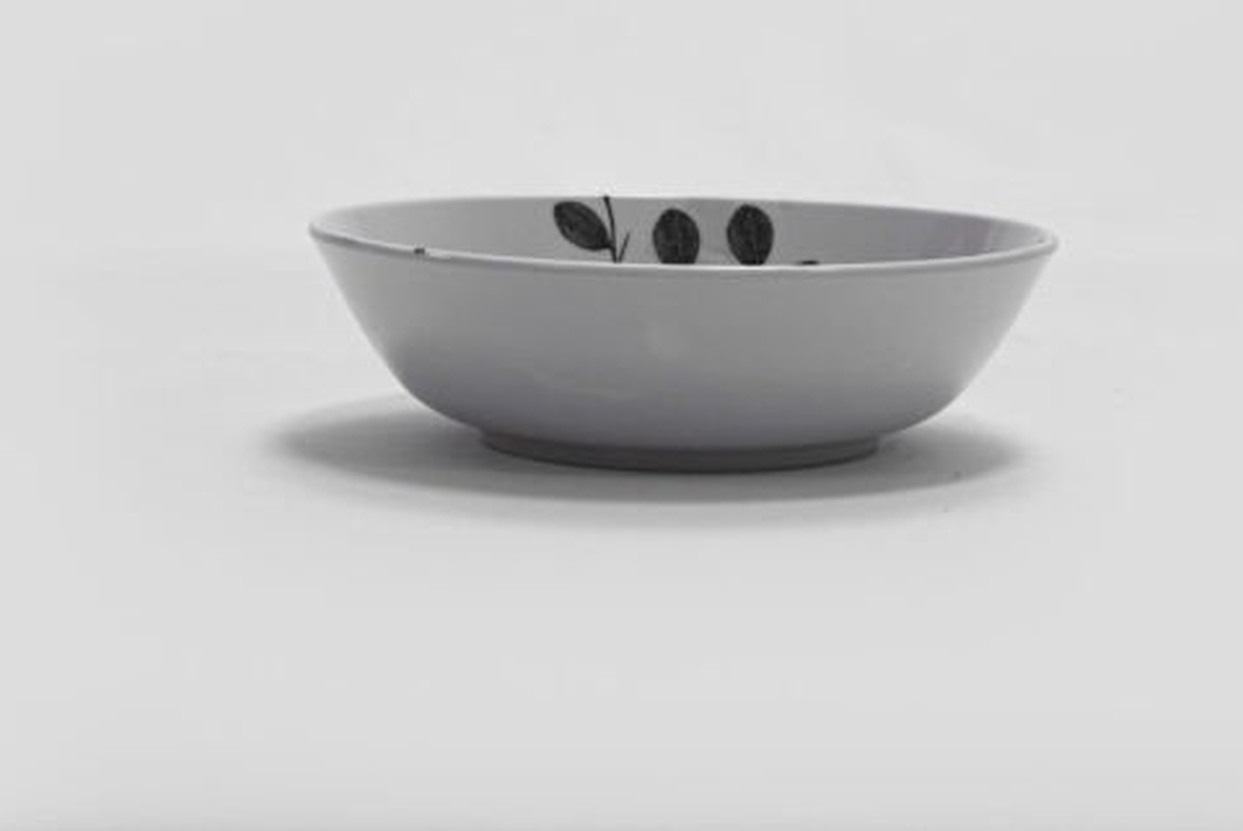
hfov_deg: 20.0
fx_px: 3525
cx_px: 694
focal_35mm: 102
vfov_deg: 13.4
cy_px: 228
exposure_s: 1/100
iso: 3200
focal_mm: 70
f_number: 13
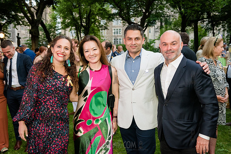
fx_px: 233
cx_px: 113
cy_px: 77
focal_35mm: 36
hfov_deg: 52.7
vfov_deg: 36.6
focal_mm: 35
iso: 4000
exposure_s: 1/250
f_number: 3.5
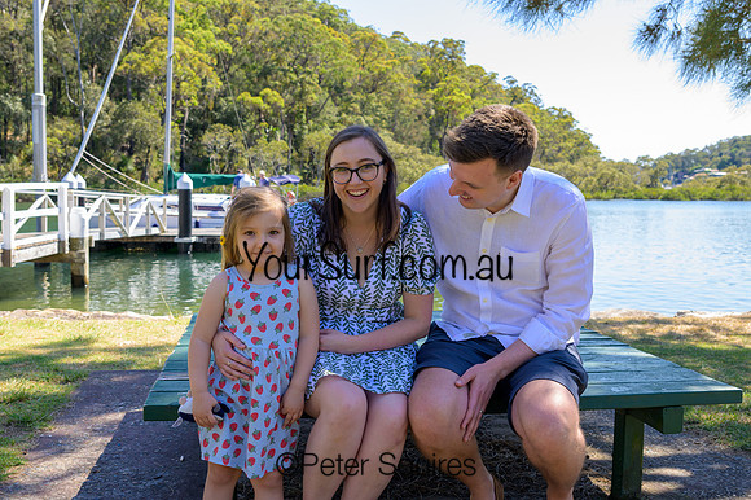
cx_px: 376
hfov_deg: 53.2
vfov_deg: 36.8
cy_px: 250
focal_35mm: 36
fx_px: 751
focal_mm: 24
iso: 64
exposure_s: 1/125
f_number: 4
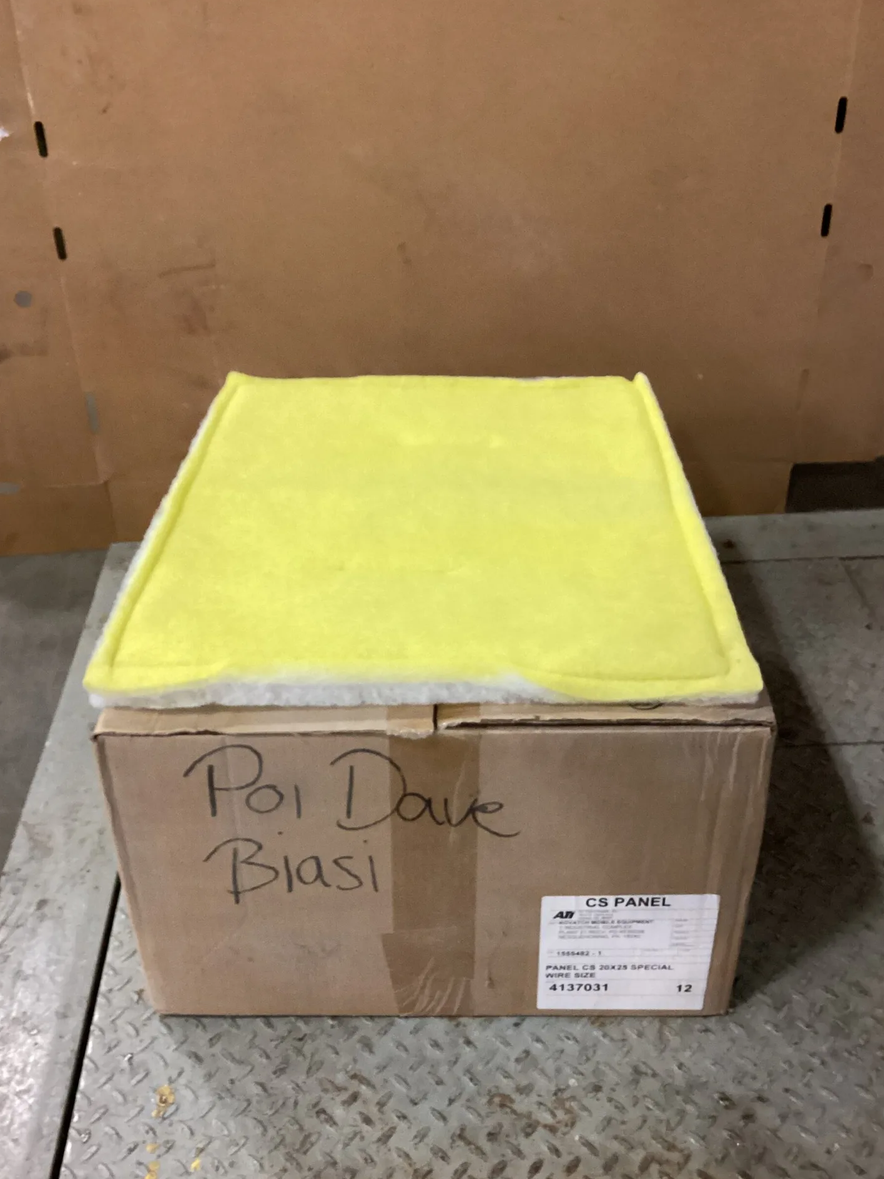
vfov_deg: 55.4
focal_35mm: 33
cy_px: 594
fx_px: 1124
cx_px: 429
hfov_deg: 42.9
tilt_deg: -35.4
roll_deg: +4.0
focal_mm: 3.3
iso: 400
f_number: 2.4
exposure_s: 1/40
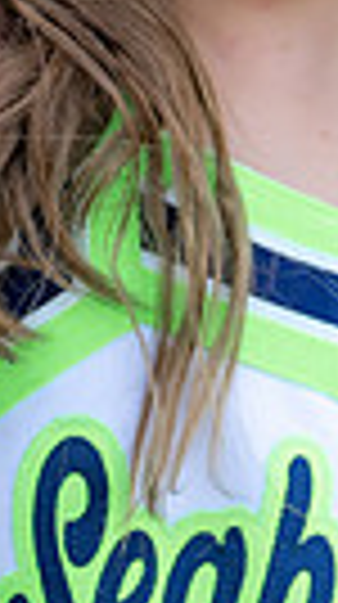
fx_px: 3902
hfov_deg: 4.9
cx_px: 347
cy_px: -164
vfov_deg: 8.7
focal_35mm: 244
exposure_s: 1/1000
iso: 100
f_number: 1.2
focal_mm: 50
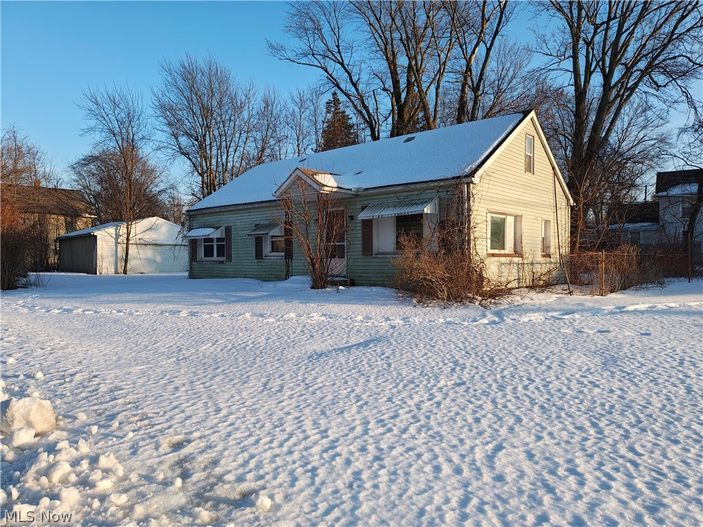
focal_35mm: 25
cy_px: 264
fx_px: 508
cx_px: 352
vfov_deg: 54.9
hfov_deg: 69.4
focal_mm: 4.68
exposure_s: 1/455
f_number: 1.7
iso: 100
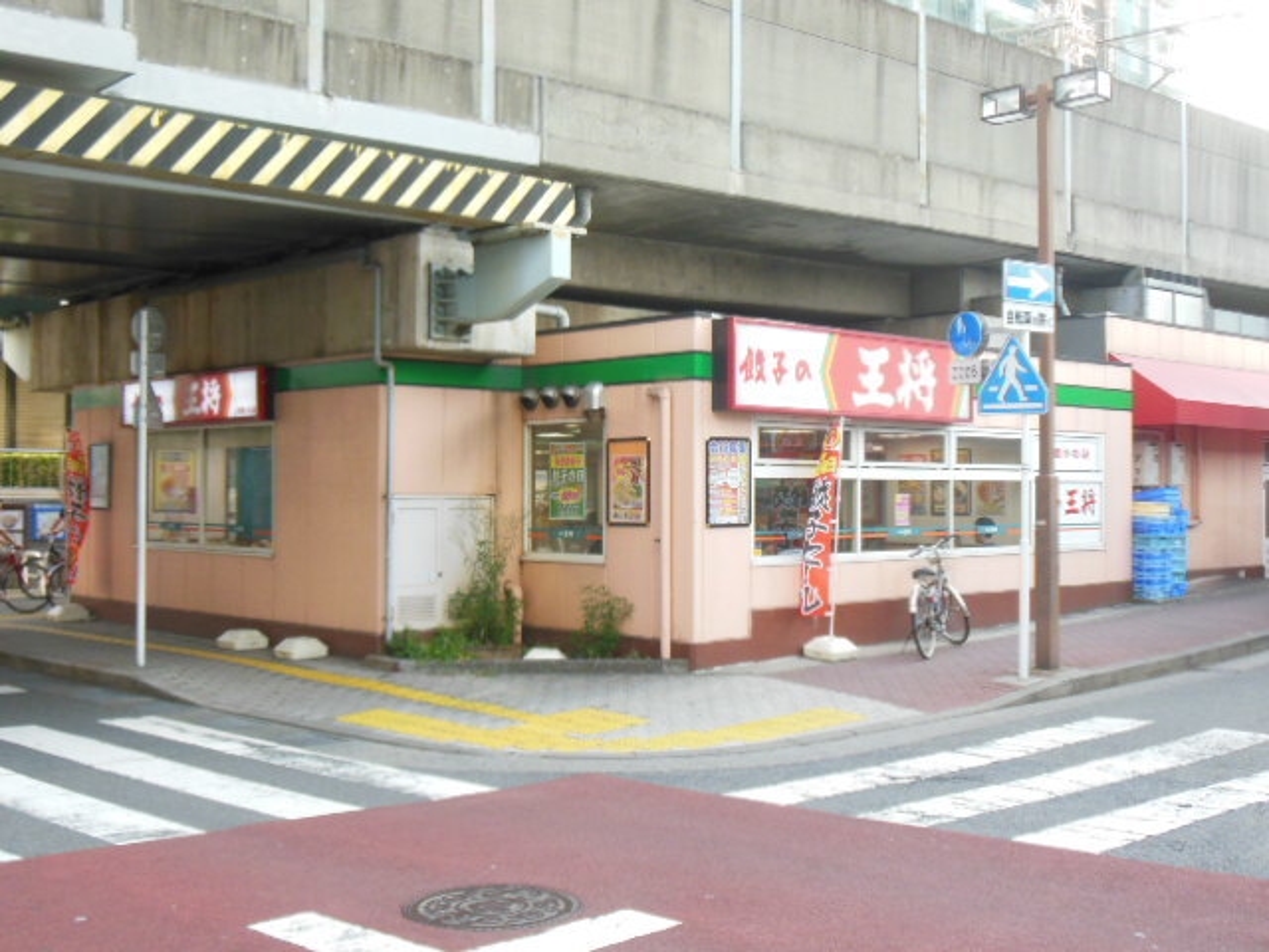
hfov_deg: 43.9
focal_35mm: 43
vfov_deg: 33.6
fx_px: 1576
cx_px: 634
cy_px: 476
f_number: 3.8
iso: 400
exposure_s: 1/250
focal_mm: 7.7
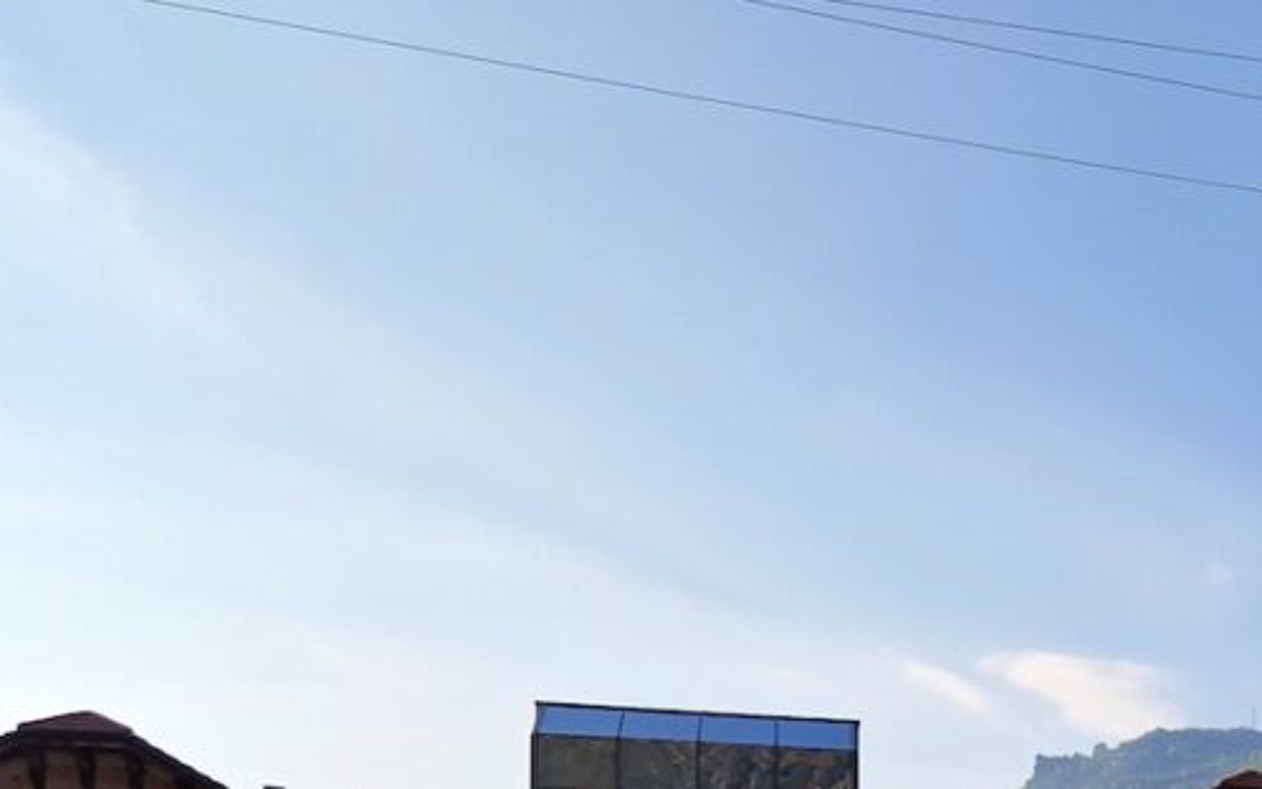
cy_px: 867
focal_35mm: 50
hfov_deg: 38.6
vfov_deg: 24.2
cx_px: 1034
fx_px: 1720
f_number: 1.8
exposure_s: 1/1250
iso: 50
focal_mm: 5.4
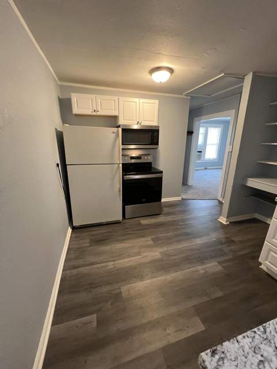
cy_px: 184
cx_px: 138
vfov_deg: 106.2
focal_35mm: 13
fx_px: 139
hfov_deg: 89.9
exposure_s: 1/60
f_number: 1.8
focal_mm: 1.57
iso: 400
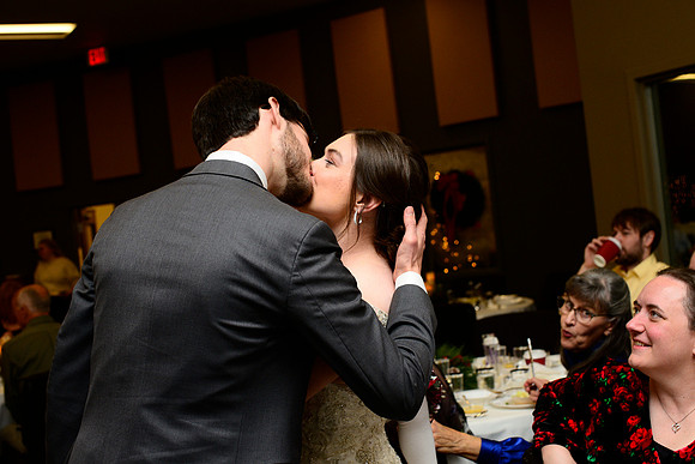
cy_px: 232
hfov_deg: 39.6
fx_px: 965
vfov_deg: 27.0
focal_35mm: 50
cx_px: 348
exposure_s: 1/160
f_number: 5
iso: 1000
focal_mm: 50
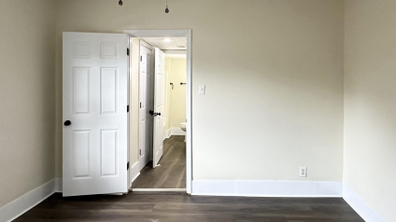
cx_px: 214
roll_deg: -0.4
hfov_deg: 76.2
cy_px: 83
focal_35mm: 24
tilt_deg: -0.8
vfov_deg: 47.2
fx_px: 252
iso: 250
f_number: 2.2
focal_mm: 2.22
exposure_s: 1/120
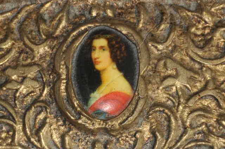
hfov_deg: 13.1
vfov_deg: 8.7
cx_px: 112
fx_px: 982
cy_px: 74
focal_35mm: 158
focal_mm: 105
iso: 800
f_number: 5.6
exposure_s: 1/60
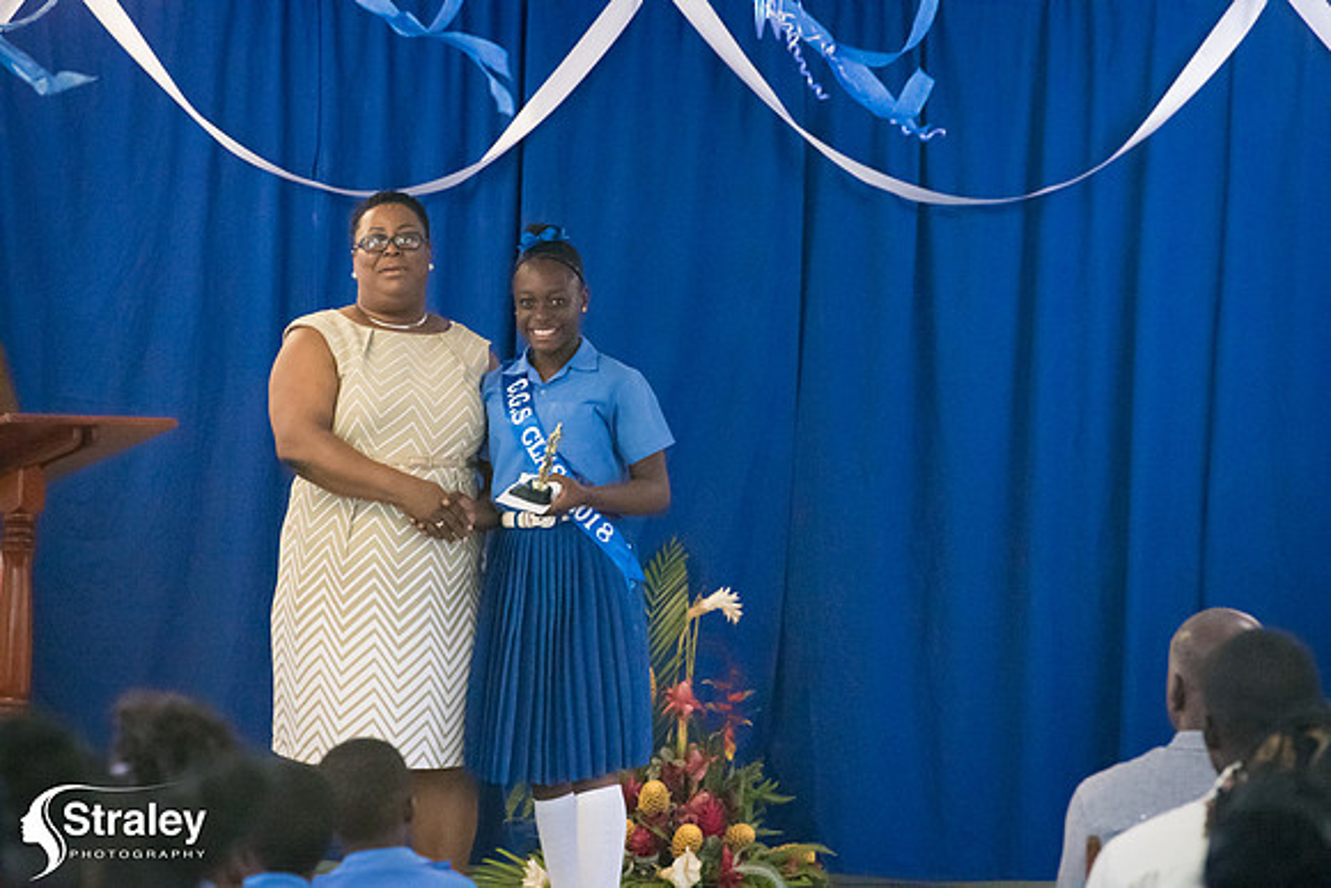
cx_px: 666
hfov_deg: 10.3
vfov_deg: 6.9
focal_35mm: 200
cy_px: 444
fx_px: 7396
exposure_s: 1/200
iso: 25600
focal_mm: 200
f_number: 6.3
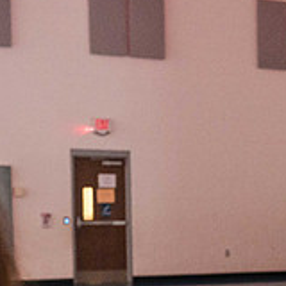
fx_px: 1122
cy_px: 311
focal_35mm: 120
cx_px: 457
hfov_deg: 13.5
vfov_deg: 14.2
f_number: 3.2
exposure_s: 1/40
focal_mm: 35
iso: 6400
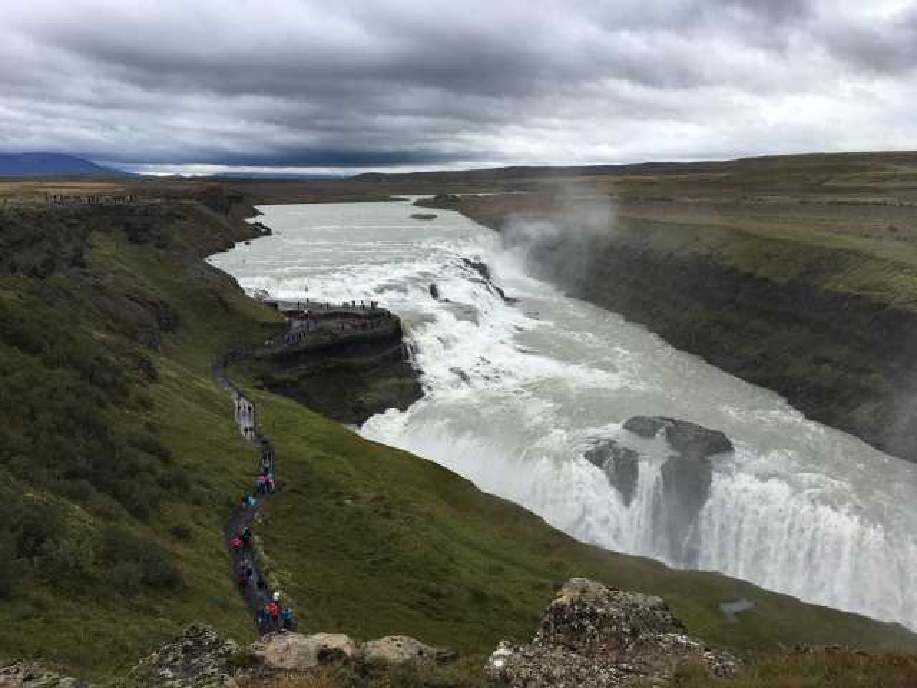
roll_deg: -0.4
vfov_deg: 48.2
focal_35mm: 29
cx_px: 458
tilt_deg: -14.0
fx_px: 768
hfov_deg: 61.7
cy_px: 344
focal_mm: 4.15
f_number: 2.2
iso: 25
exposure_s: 1/746
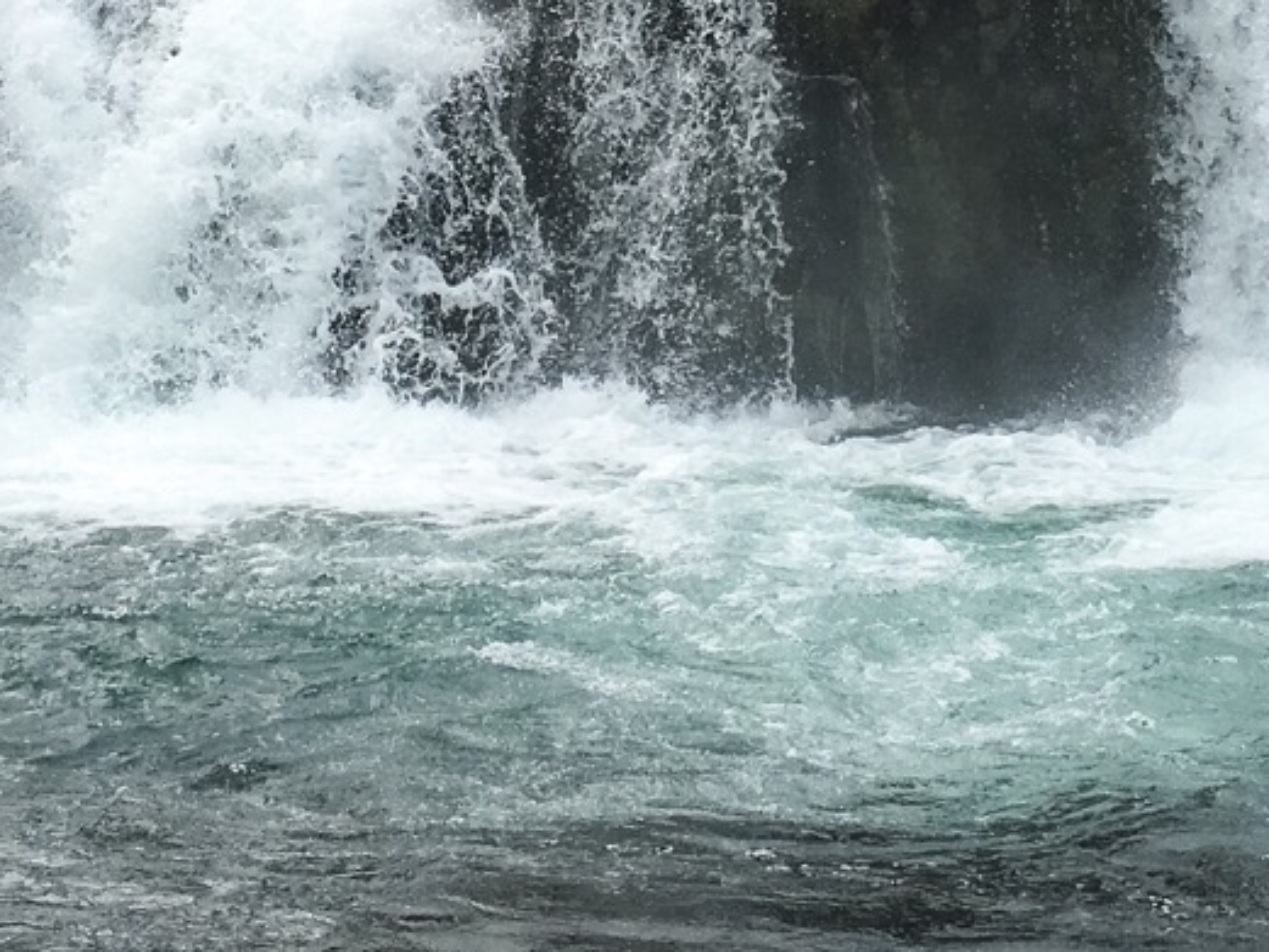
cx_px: 711
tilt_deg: +2.3
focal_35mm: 89
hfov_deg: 22.0
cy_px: -54
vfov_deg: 16.2
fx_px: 3263
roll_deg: +0.8
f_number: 2.2
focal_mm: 4.15
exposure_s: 1/1399
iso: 25
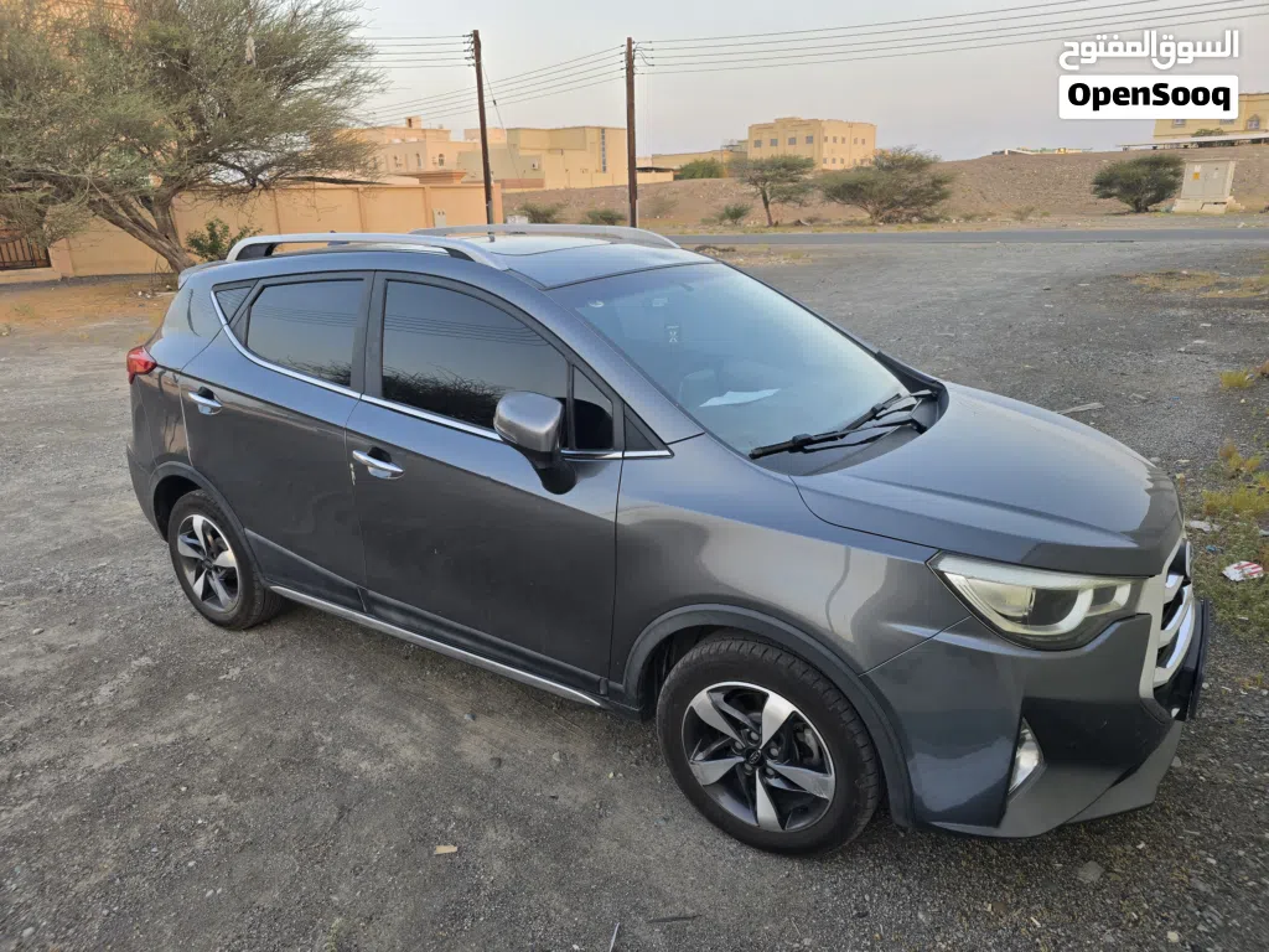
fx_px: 843
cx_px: 634
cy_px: 476
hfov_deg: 73.9
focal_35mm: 23
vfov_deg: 58.9
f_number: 1.7
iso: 50
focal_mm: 6.3
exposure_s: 1/180
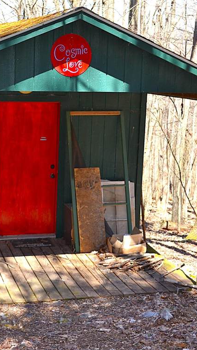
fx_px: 557
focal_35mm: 60
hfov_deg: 20.0
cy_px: 148
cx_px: 62
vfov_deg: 34.8
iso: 100
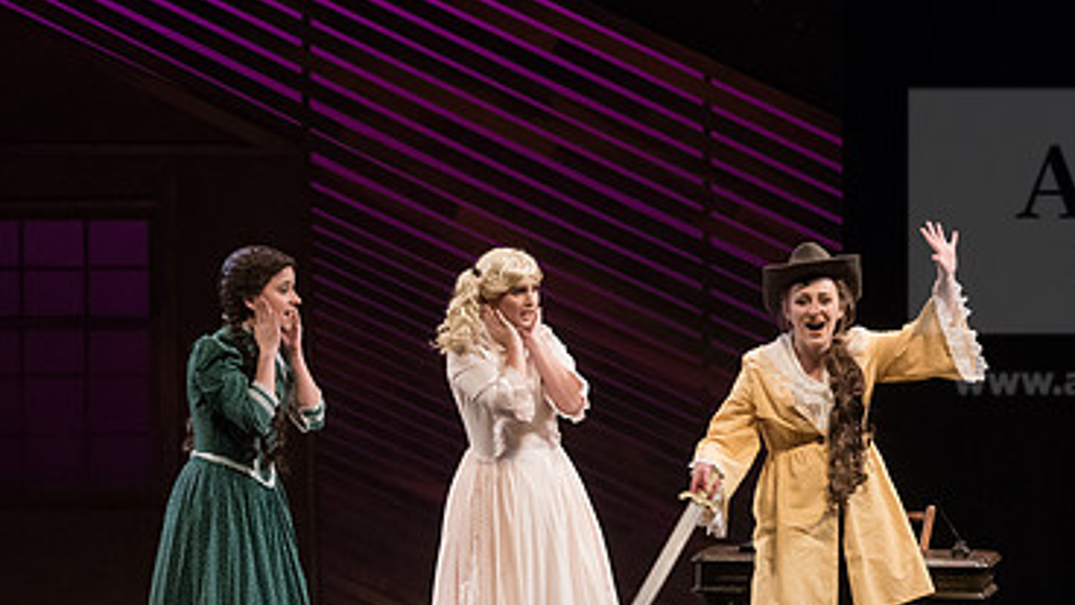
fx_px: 4618
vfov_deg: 7.5
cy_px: 443
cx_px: 821
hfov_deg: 13.2
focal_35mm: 162
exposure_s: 1/400
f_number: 4.5
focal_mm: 98
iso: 5000
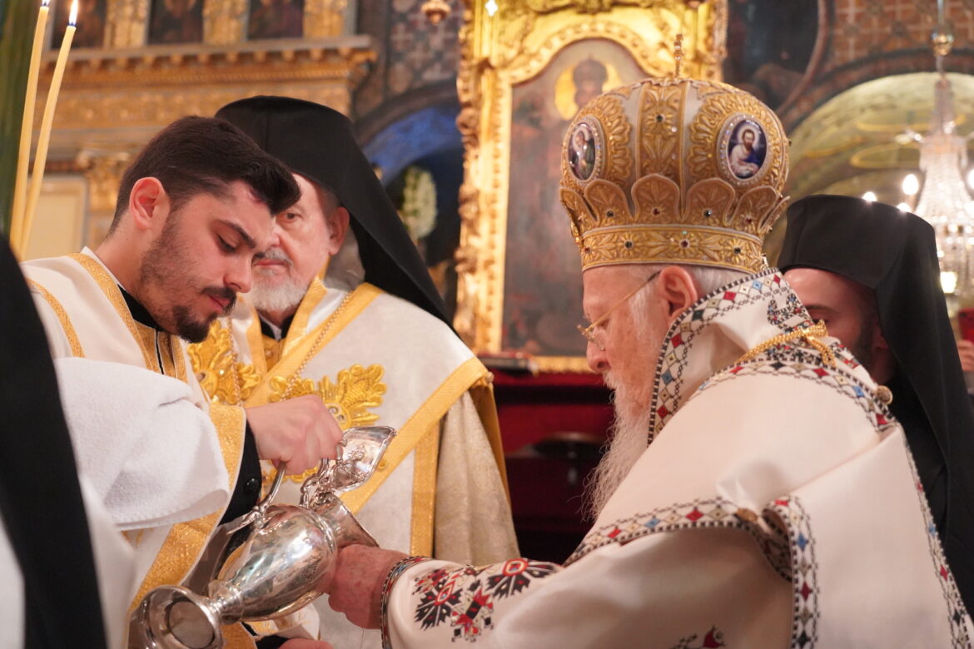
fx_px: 1326
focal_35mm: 49
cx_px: 487
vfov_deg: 27.5
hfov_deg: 40.3
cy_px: 324
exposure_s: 1/160
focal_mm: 49
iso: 12800
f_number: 4
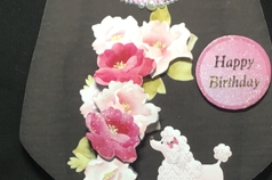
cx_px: 149
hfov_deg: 32.9
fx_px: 460
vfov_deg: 22.1
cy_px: 121
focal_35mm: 61
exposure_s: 1/33
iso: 100
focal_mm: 3.3
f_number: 2.4
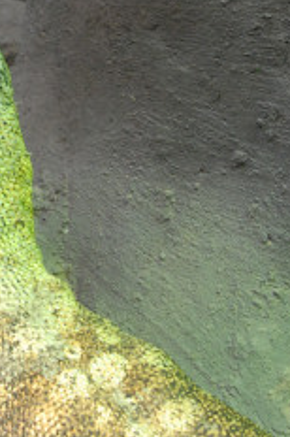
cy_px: 0
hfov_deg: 12.2
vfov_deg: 18.3
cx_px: -58
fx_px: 1321
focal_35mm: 109
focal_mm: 28
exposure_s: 1/200
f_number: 7.1
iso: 1600
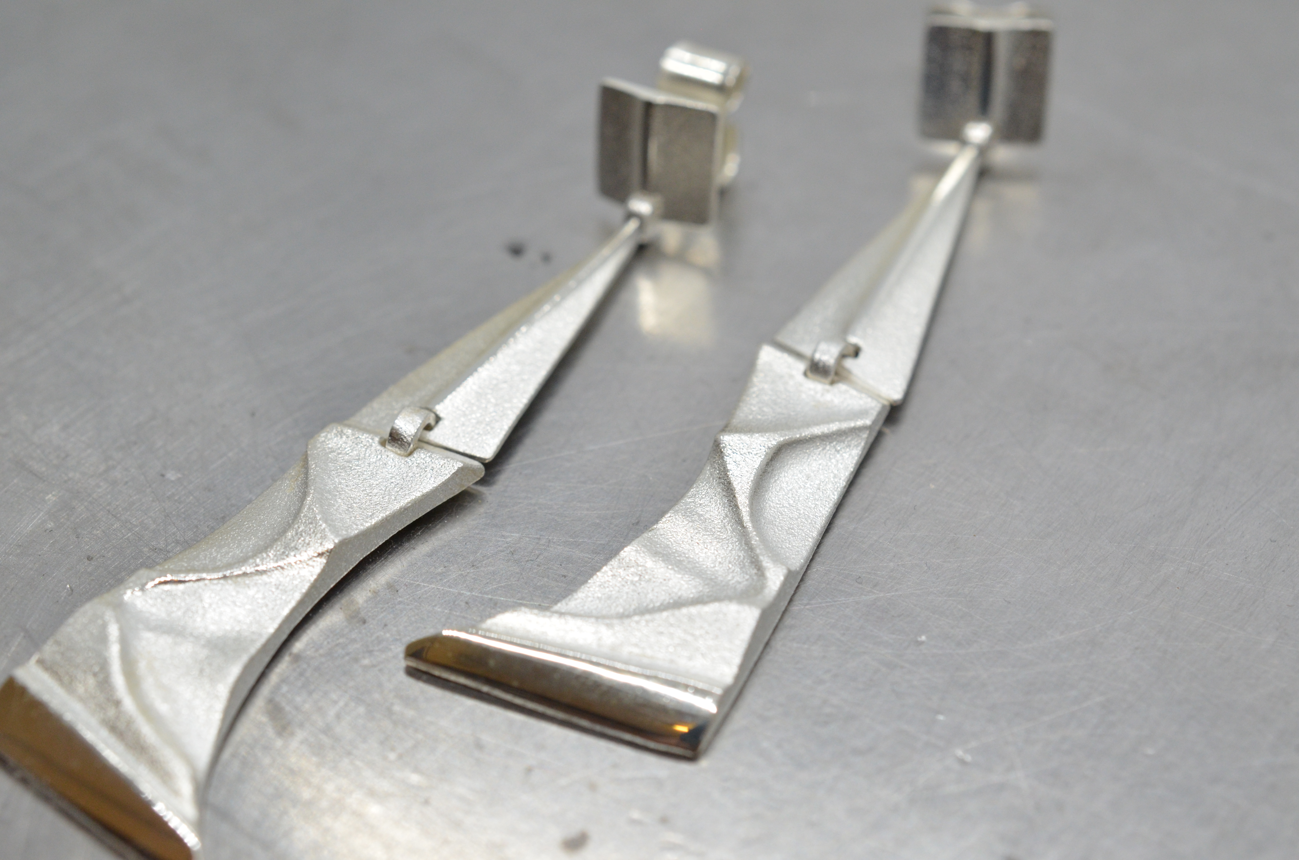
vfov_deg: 22.5
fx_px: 2161
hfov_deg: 33.5
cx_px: 650
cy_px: 430
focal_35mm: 60
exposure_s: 1/250
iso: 1000
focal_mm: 40
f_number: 9
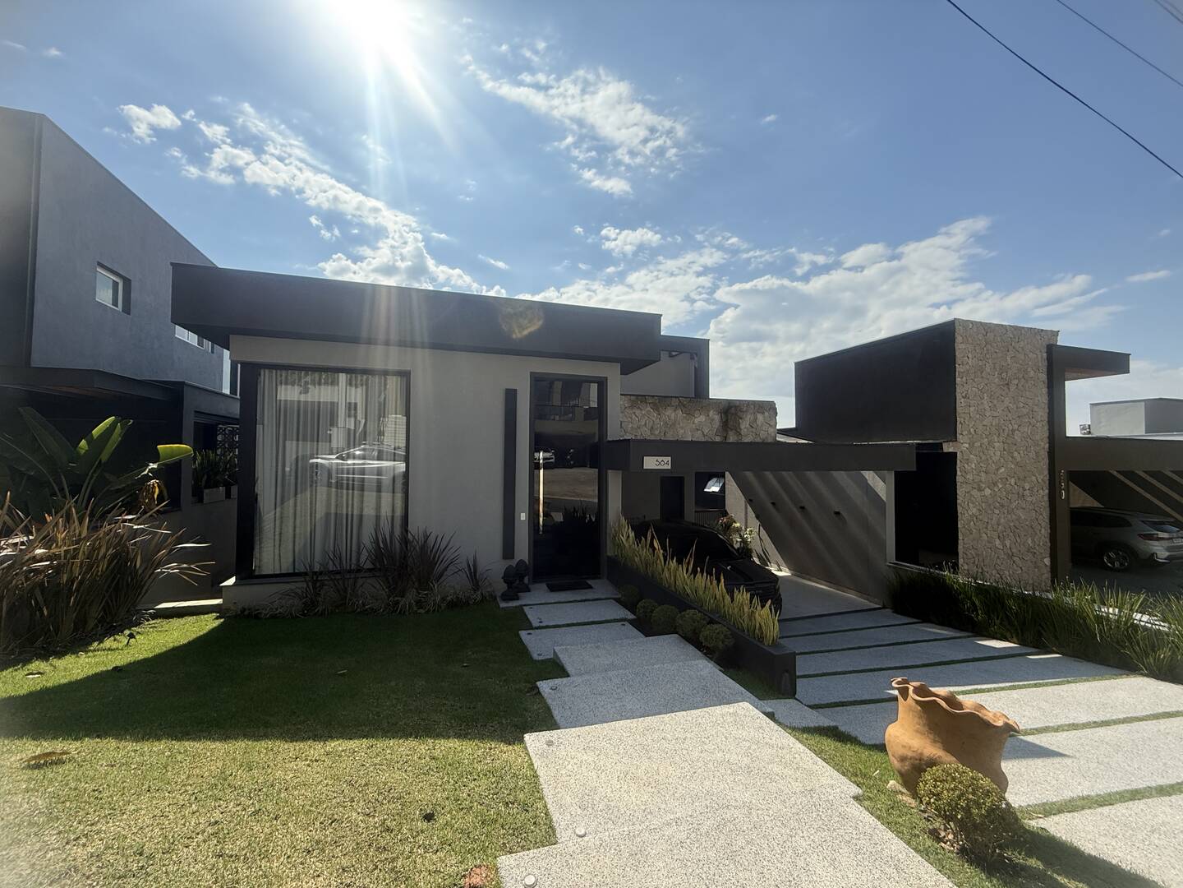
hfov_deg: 102.1
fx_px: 478
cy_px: 444
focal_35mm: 14
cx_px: 592
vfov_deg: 85.7
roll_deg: -0.9
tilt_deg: +2.2
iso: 64
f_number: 2.2
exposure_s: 1/1848
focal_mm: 2.22
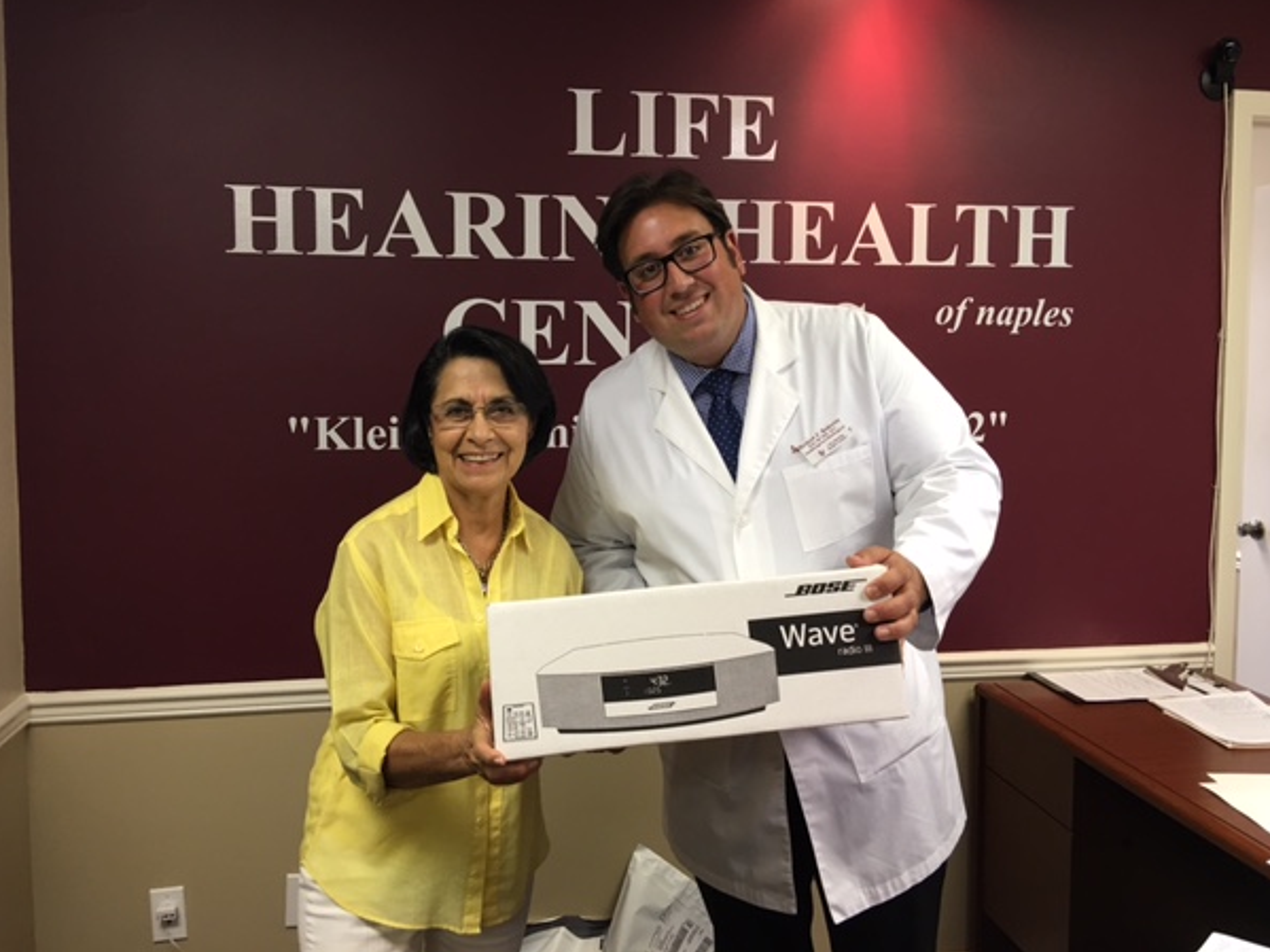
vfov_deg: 45.4
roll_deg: -0.6
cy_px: 445
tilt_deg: -2.0
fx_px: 1137
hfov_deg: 58.4
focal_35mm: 31
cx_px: 630
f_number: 2.2
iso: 40
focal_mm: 4.15
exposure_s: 1/15
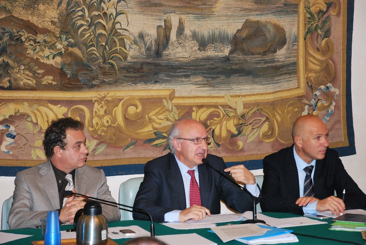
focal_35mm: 105
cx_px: 183
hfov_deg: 19.4
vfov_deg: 13.1
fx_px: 1069
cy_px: 122
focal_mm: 70
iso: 1100
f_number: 5.6
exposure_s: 1/60
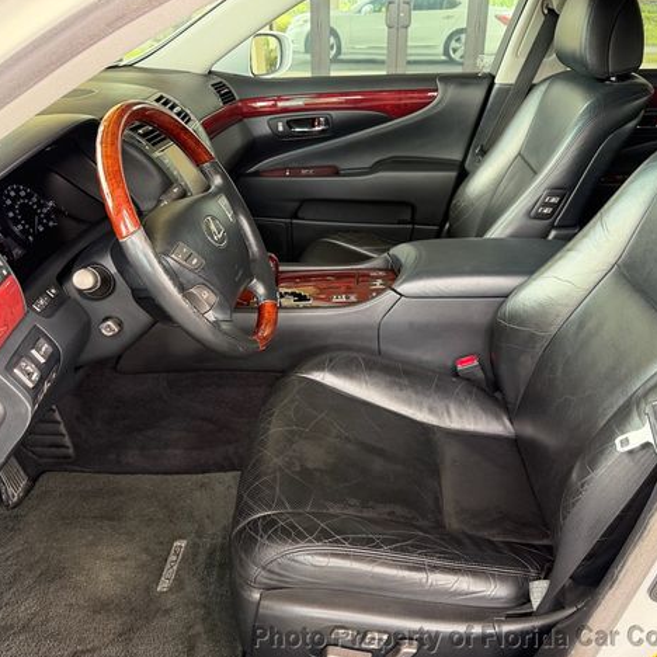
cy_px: 330
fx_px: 623
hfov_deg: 55.6
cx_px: 350
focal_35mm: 29
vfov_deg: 55.6
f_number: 1.78
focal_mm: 6.76
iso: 200
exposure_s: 1/83
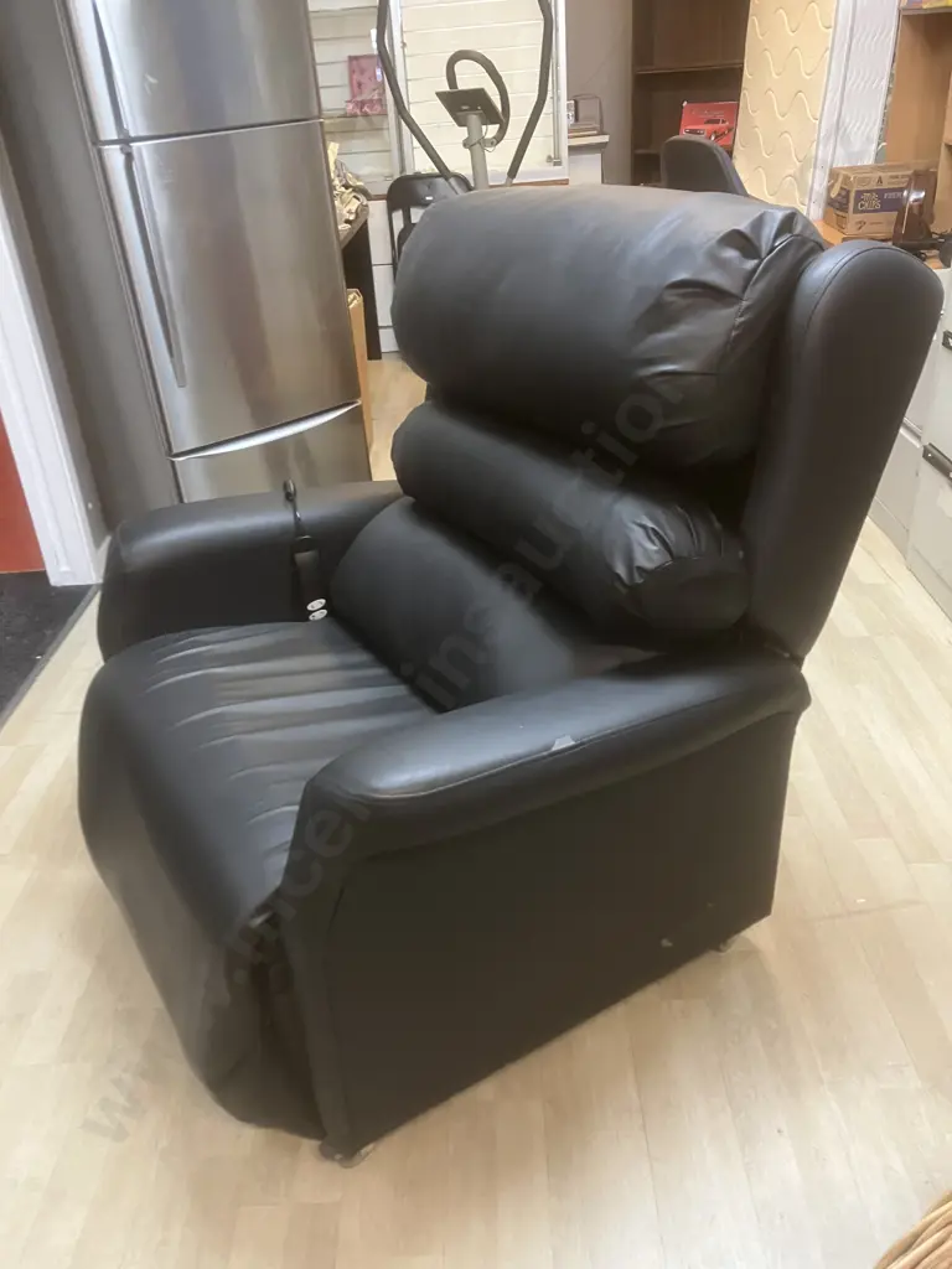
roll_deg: +6.1
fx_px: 1027
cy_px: 634
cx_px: 476
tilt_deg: -26.9
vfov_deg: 63.4
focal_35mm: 28
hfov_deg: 49.7
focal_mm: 3.99
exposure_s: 1/33
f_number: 1.8
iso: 250
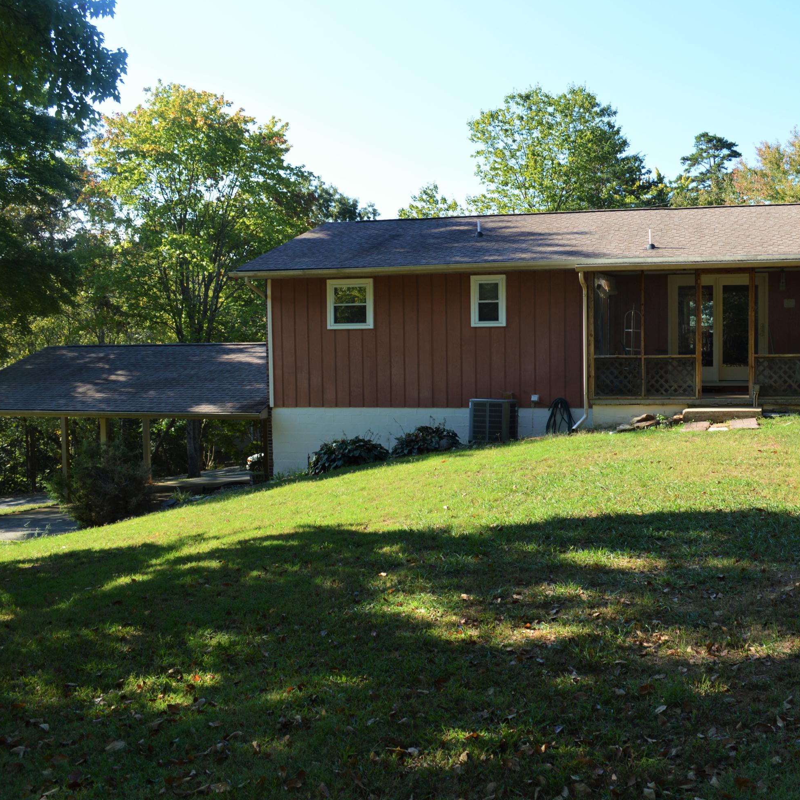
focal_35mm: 35
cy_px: 398
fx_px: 915
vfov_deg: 47.2
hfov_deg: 46.6
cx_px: 524
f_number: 5.6
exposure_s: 1/125
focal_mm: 18
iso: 100
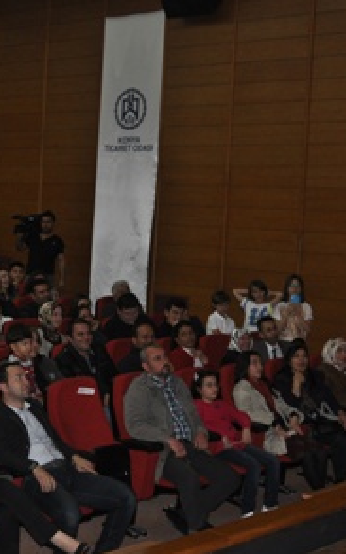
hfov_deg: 19.2
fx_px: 1023
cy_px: 278
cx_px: 140
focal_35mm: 68
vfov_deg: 30.3
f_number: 4.5
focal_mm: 29
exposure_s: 1/60
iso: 800
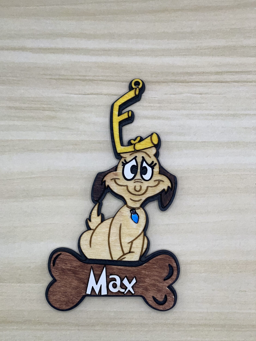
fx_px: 523
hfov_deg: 27.5
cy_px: 172
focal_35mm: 53
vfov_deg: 36.2
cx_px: 127
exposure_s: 1/141
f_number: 2
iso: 20
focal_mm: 6
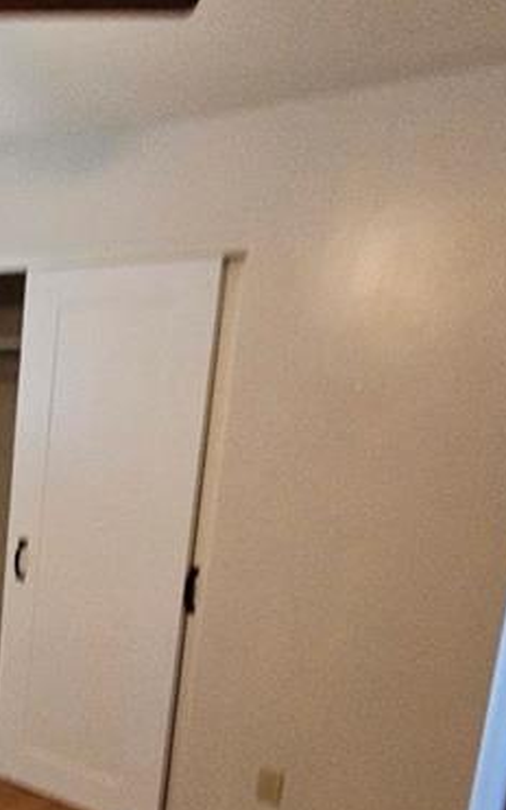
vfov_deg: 49.8
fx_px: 838
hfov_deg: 28.1
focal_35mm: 38
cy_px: 588
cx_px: -142
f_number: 2.2
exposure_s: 1/30
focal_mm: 2.2
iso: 400
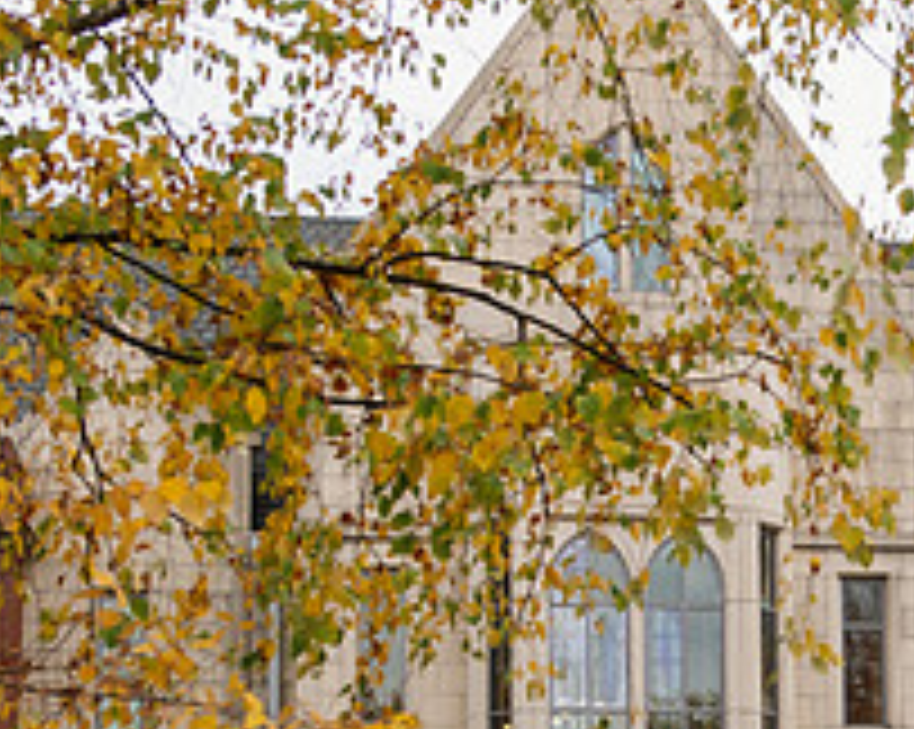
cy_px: 695
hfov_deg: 18.2
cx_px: 973
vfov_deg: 14.9
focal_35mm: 102
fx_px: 2757
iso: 160
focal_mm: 38
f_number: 4
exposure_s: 1/400
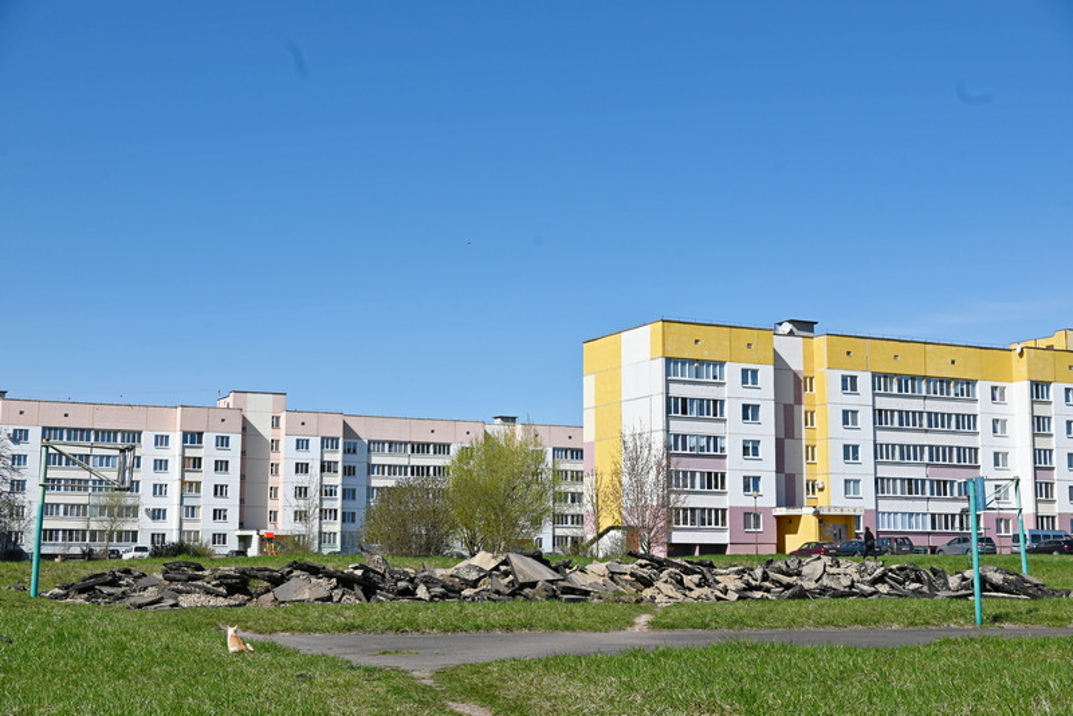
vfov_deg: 27.0
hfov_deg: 39.6
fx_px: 1491
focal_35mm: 50
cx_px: 536
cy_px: 358
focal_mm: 50
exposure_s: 1/500
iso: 100
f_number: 8
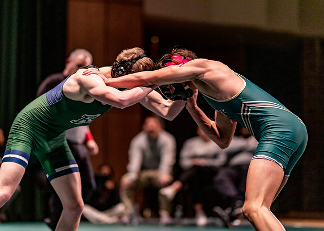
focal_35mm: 141
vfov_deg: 10.2
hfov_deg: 14.2
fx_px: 1301
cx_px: 162
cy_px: 116
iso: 2000
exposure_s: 1/800
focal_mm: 135
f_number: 1.8
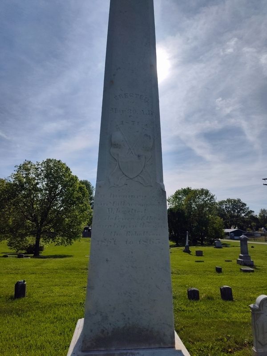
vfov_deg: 73.9
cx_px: 134
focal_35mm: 23
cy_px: 178
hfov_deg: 58.9
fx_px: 237
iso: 100
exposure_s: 1/6230
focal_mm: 5.56
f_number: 1.8
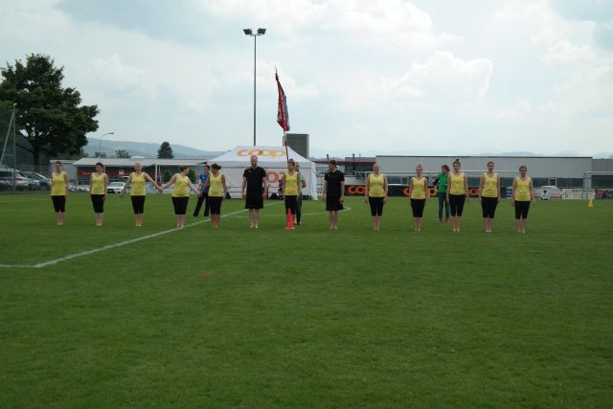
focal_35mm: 46
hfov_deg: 42.7
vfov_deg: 29.3
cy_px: 204
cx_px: 306
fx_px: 783
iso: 100
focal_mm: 30
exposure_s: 1/320
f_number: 7.1
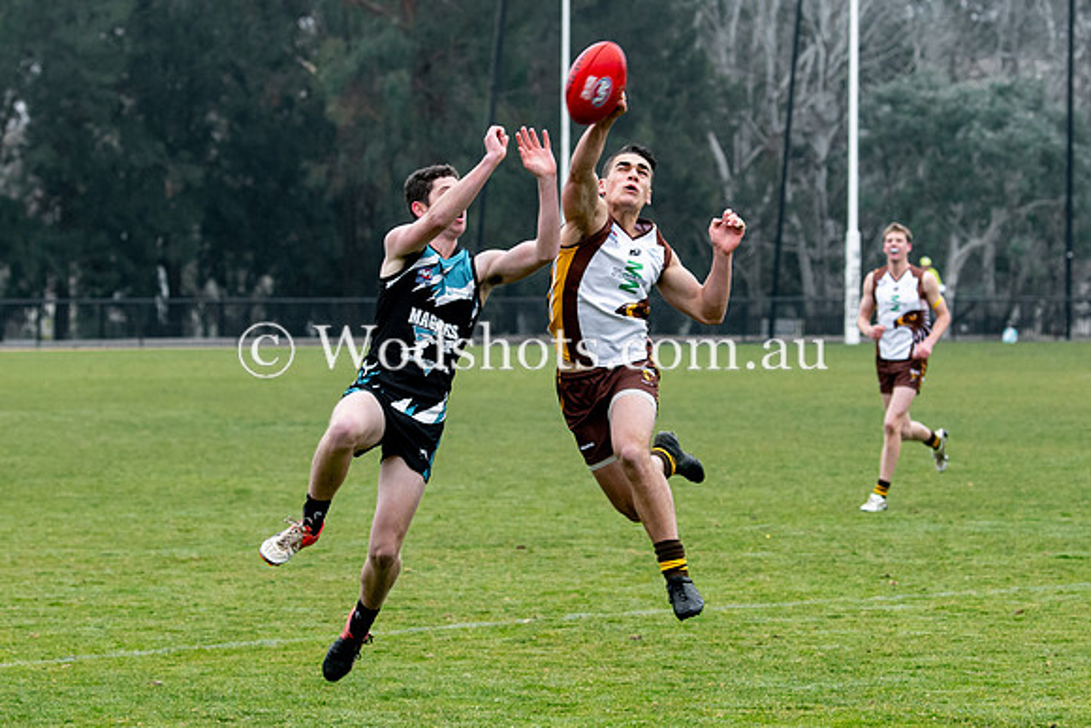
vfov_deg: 6.0
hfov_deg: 9.0
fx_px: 6956
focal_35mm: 229
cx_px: 599
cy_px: 394
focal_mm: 86
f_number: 4
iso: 560
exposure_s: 1/800
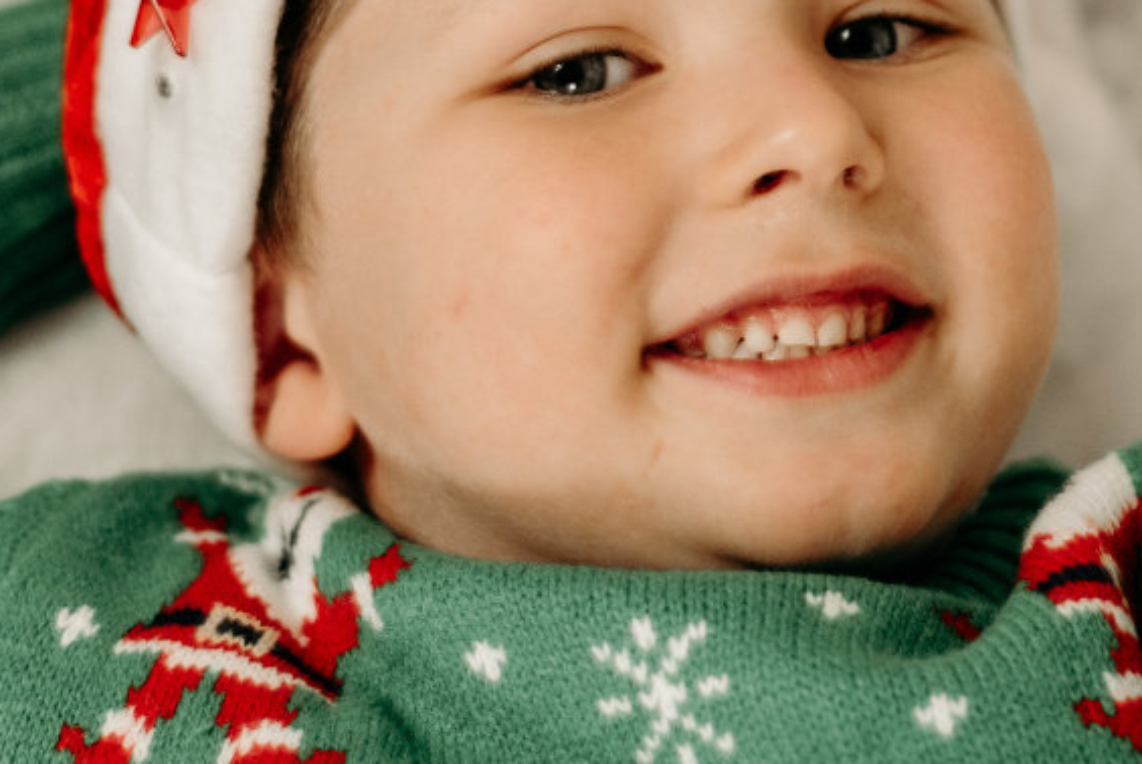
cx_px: 991
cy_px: -113
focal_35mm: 143
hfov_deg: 14.2
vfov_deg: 9.5
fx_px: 4541
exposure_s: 1/125
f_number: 1.8
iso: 250
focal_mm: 50
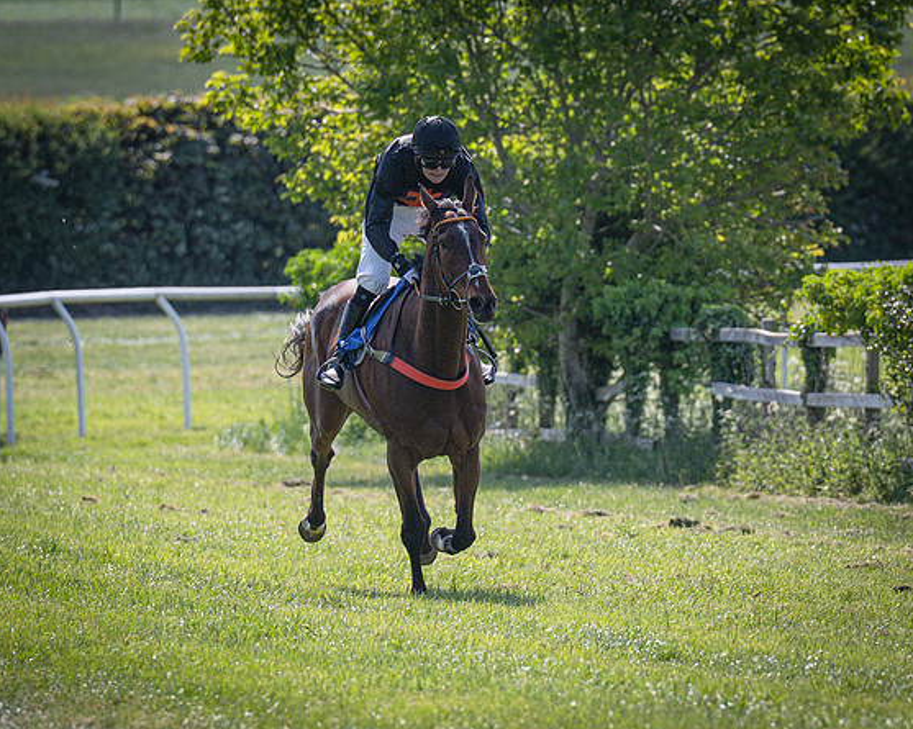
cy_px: 294
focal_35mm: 474
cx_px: 463
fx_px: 12801
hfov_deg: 4.1
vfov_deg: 3.3
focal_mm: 200
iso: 400
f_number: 4
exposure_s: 1/3200
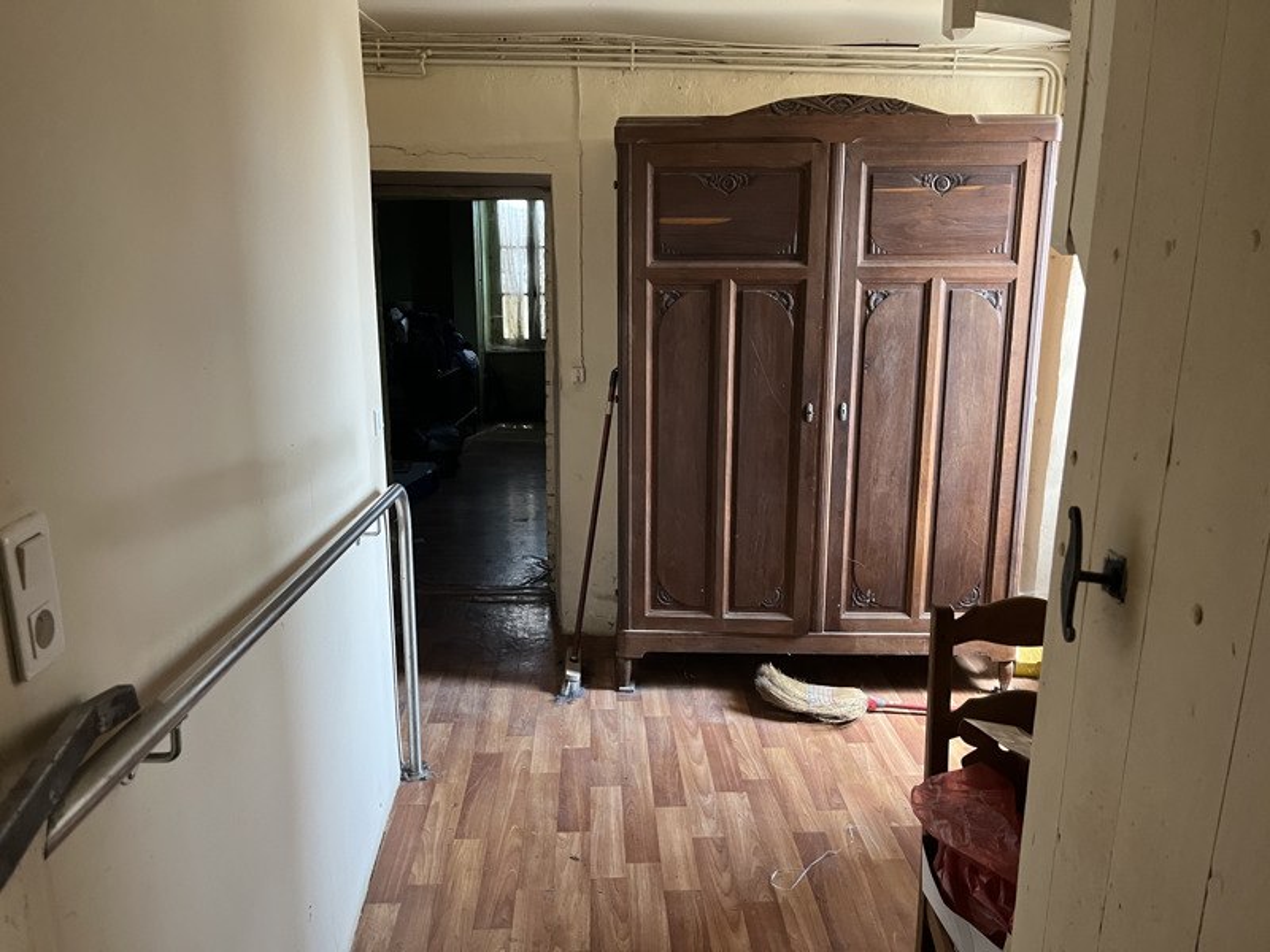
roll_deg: +1.3
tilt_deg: -11.9
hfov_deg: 67.3
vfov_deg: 53.1
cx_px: 635
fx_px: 954
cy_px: 476
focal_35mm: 26
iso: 400
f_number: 1.6
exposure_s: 1/60
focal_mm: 5.1
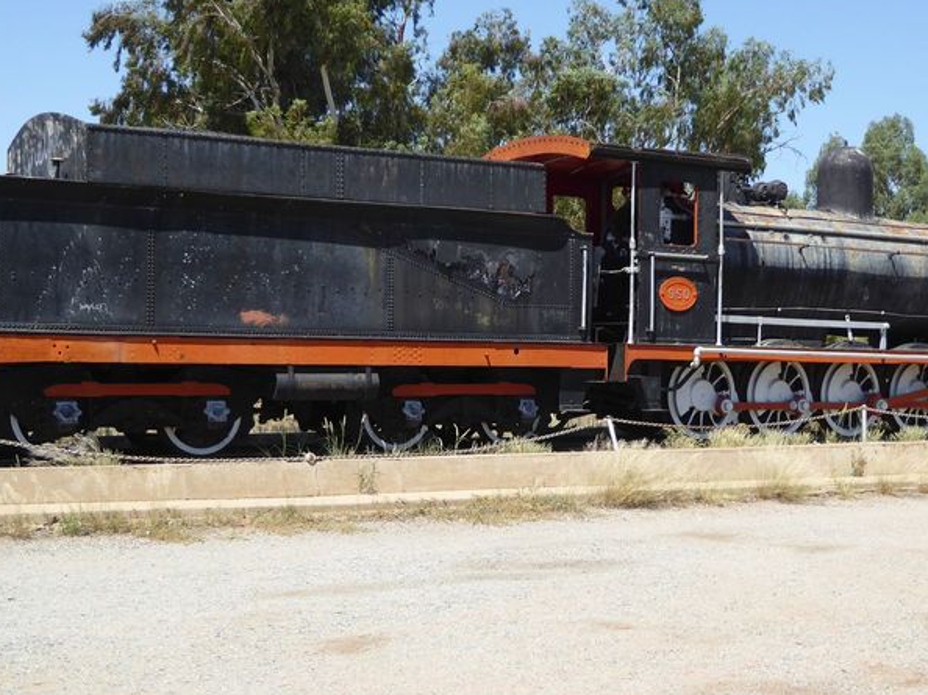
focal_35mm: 62
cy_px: 380
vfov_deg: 23.6
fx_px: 1661
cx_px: 506
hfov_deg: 31.2
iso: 80
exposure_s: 1/500
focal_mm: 7.8
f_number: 3.9
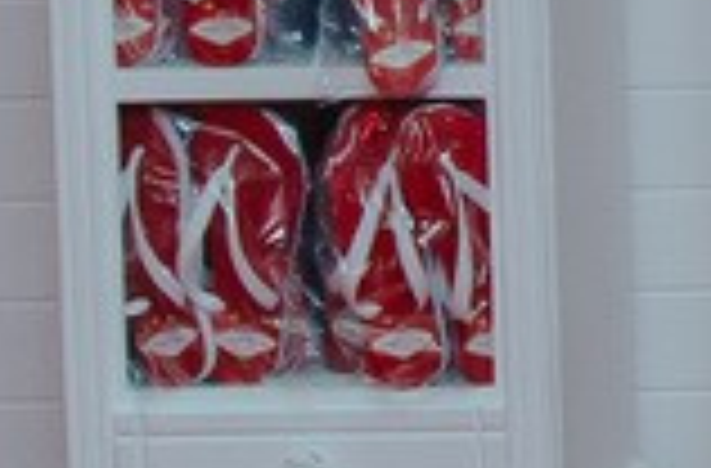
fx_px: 4328
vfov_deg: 6.0
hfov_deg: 8.4
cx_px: 1826
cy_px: -443
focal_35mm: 220
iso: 500
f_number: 2.8
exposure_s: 1/60
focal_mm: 18
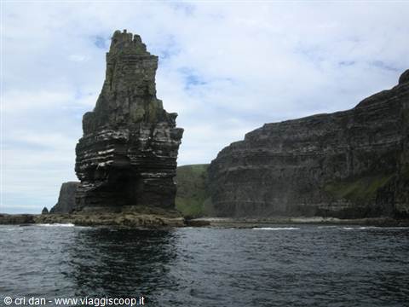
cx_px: 204
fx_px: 425
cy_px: 154
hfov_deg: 51.4
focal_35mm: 36
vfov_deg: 39.7
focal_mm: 7.5
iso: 64
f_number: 6.1
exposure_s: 1/263
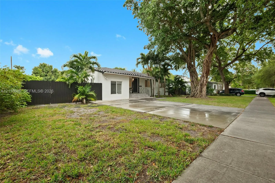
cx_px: 138
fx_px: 115
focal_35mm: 15
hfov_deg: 100.4
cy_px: 92
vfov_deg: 77.3
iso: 200
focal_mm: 10
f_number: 8
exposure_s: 1/160
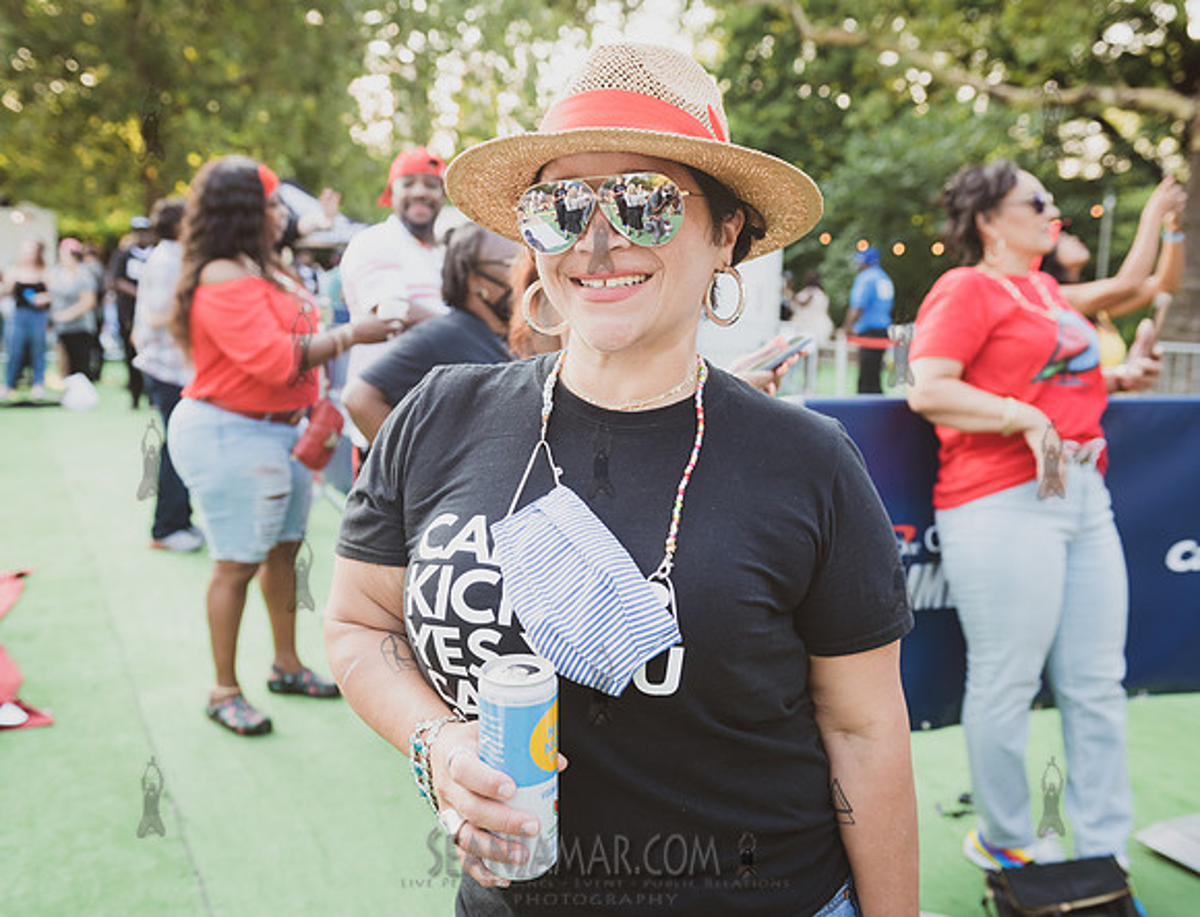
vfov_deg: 38.6
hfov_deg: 49.2
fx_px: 1310
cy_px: 439
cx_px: 602
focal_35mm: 38
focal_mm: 32
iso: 500
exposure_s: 1/250
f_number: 4
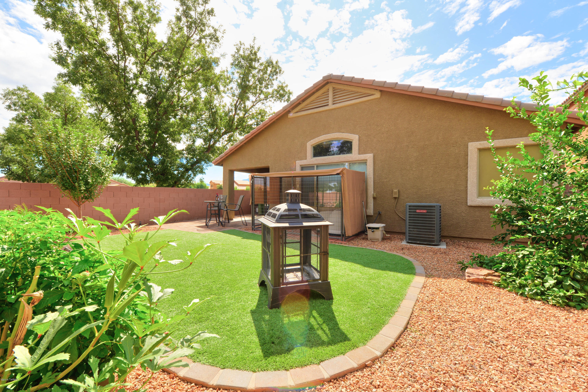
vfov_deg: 77.4
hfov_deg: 100.4
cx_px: 294
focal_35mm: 15
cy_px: 196
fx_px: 245
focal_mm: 15
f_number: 13
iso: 500
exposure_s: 1/160
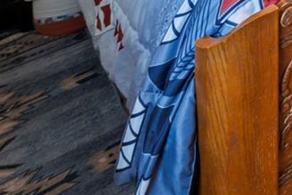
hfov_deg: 21.1
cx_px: 538
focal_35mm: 59
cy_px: -283
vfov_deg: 14.4
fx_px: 479
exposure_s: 15
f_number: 9
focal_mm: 12
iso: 100
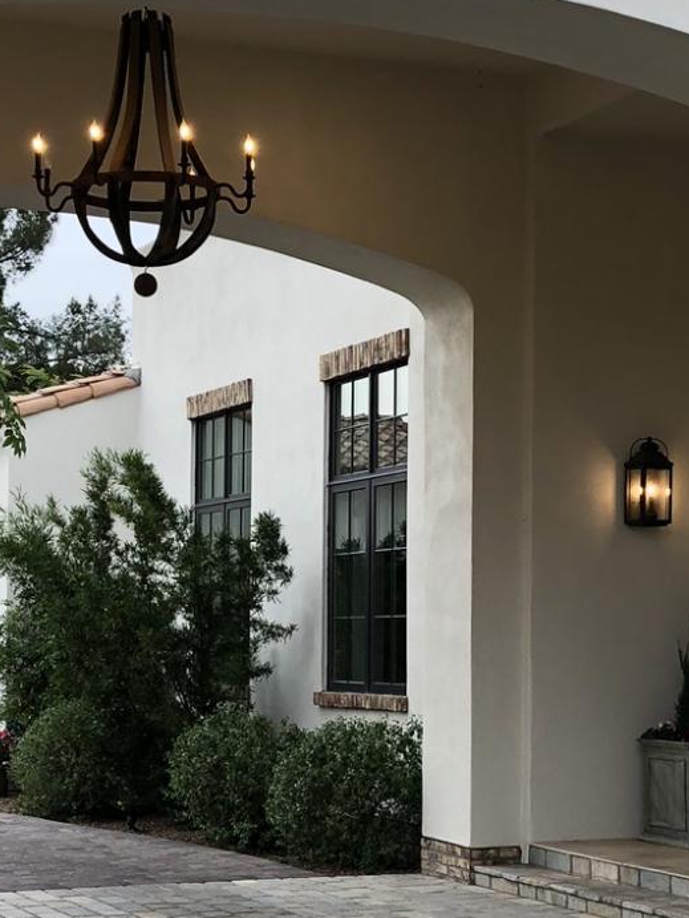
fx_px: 2148
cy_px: 598
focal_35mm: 81
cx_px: 300
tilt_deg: +3.6
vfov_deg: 24.0
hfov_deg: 18.2
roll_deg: -0.3
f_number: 1.8
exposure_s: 1/120
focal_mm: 3.99
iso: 25
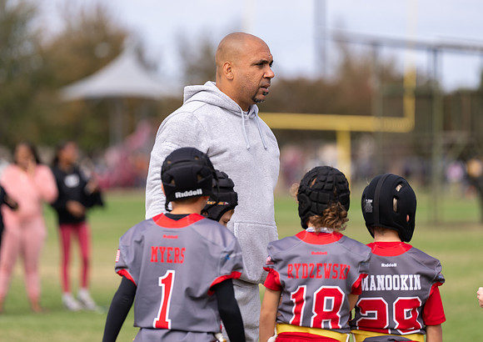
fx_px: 3815
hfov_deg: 7.2
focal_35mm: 279
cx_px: 235
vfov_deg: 5.1
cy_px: 129
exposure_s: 1/1600
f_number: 2.8
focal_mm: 200
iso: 100
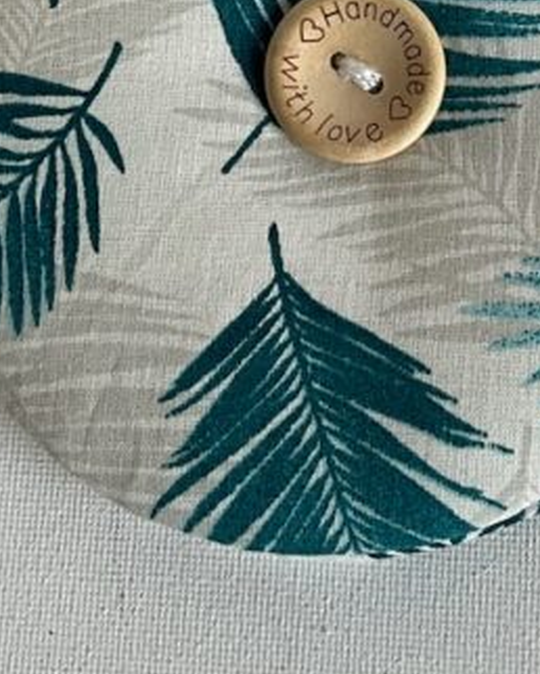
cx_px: 402
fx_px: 1796
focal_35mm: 90
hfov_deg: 17.0
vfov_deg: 20.1
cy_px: -111
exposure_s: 1/100
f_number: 1.8
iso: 32
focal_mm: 3
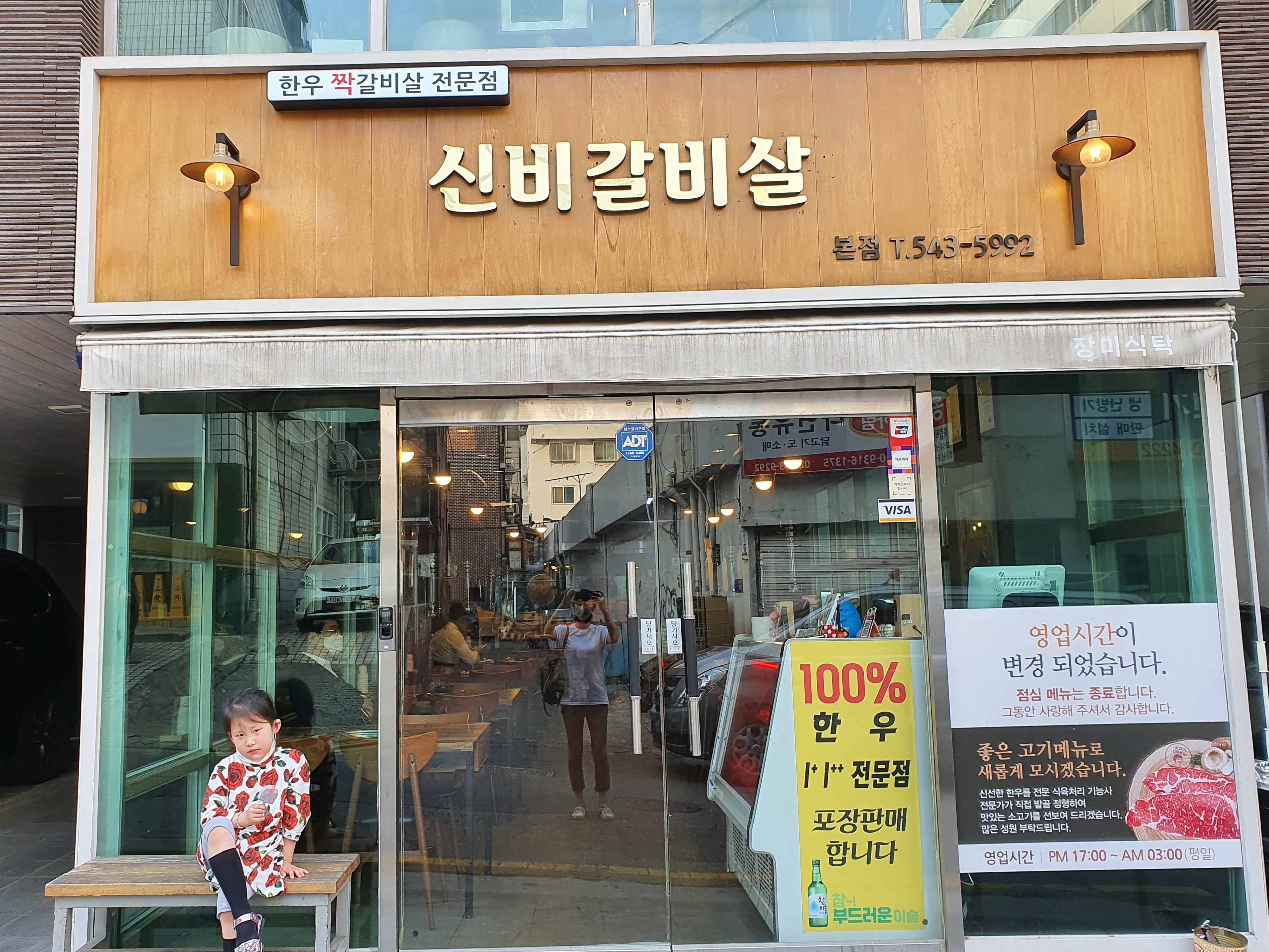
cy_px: 478
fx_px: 1063
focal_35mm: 29
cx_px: 589
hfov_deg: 61.6
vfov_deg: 48.2
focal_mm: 4.32
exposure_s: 1/120
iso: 64
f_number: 2.4
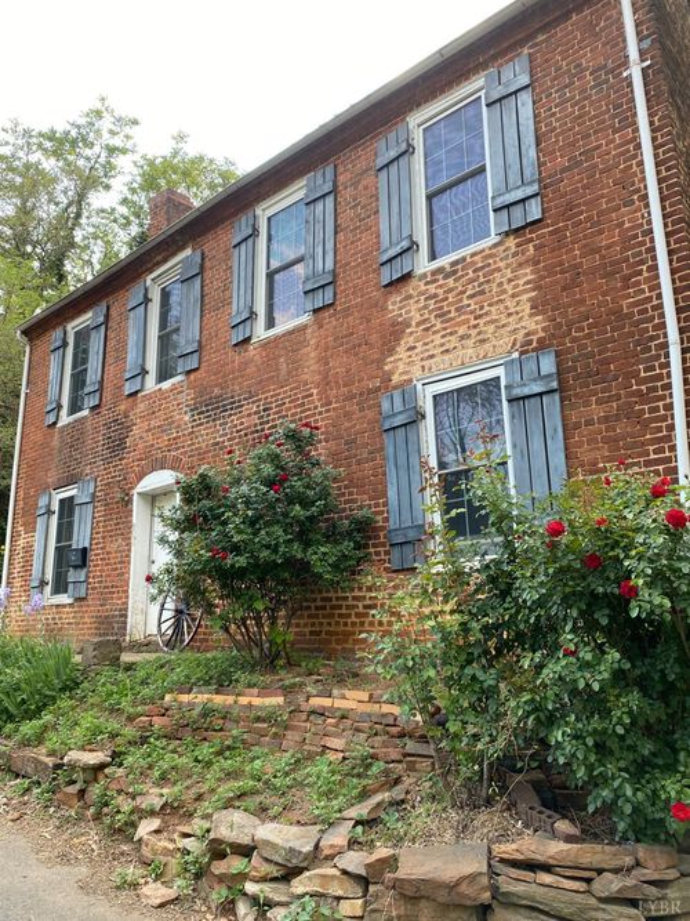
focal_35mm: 26
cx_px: 345
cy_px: 460
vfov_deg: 67.3
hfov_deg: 53.0
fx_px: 691
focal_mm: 4.25
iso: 40
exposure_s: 1/122
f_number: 1.8
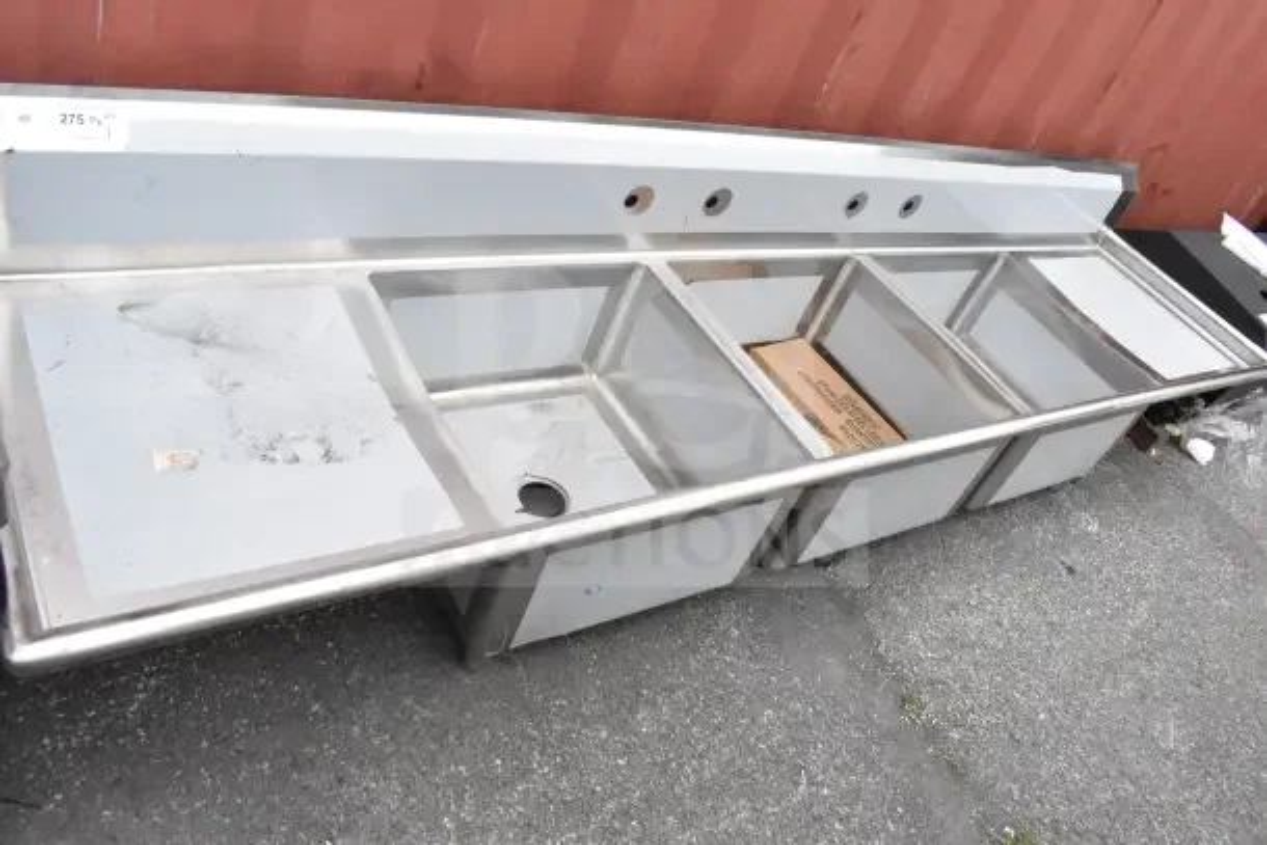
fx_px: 950
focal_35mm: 27
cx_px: 634
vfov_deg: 48.0
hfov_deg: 67.4
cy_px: 422
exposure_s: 1/1000
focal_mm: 18
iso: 6400
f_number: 16
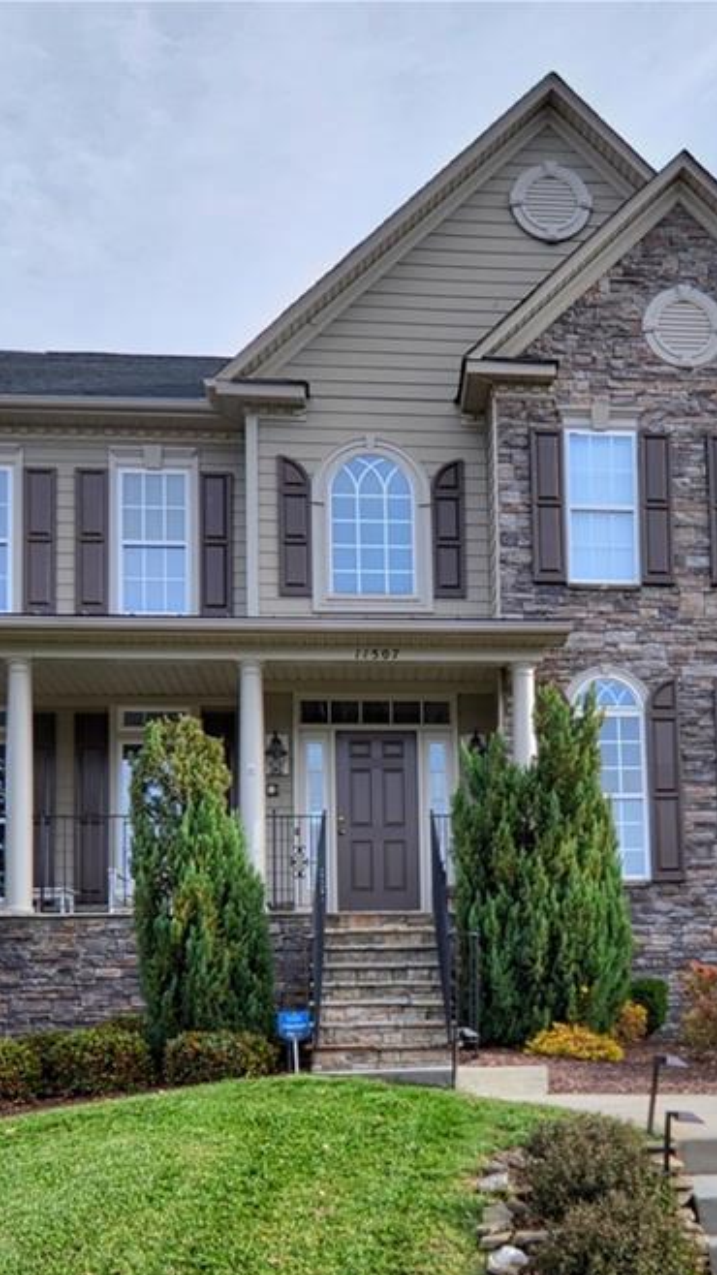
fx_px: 906
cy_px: 654
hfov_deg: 43.0
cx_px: 415
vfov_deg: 70.2
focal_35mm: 27
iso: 100
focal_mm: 11
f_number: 2.8
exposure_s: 1/800
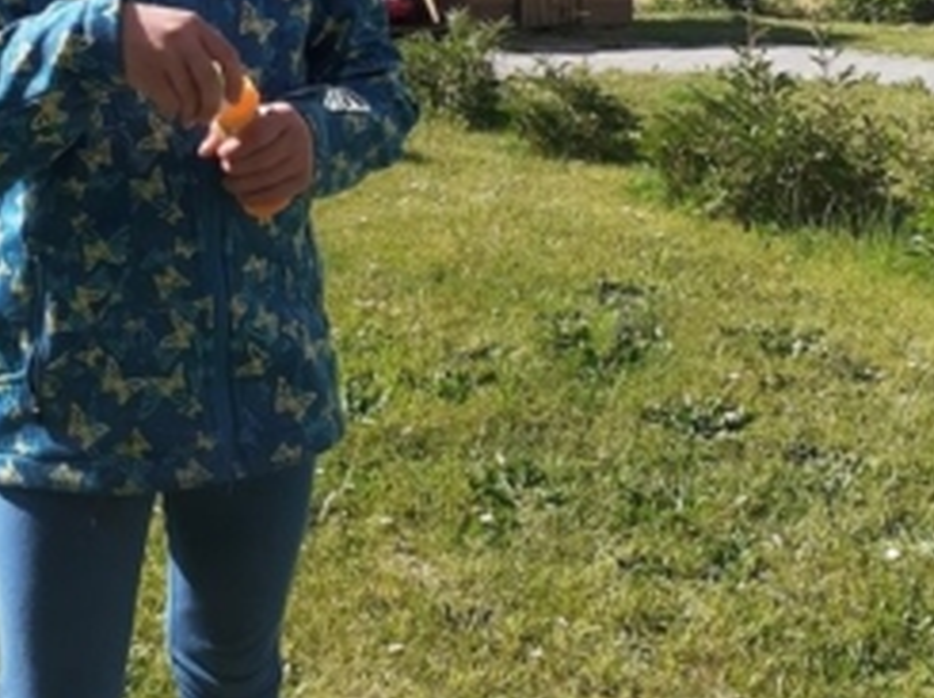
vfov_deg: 26.8
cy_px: 114
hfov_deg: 35.6
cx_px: 263
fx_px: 1428
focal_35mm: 53
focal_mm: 3.6
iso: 40
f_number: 1.9
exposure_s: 1/1255
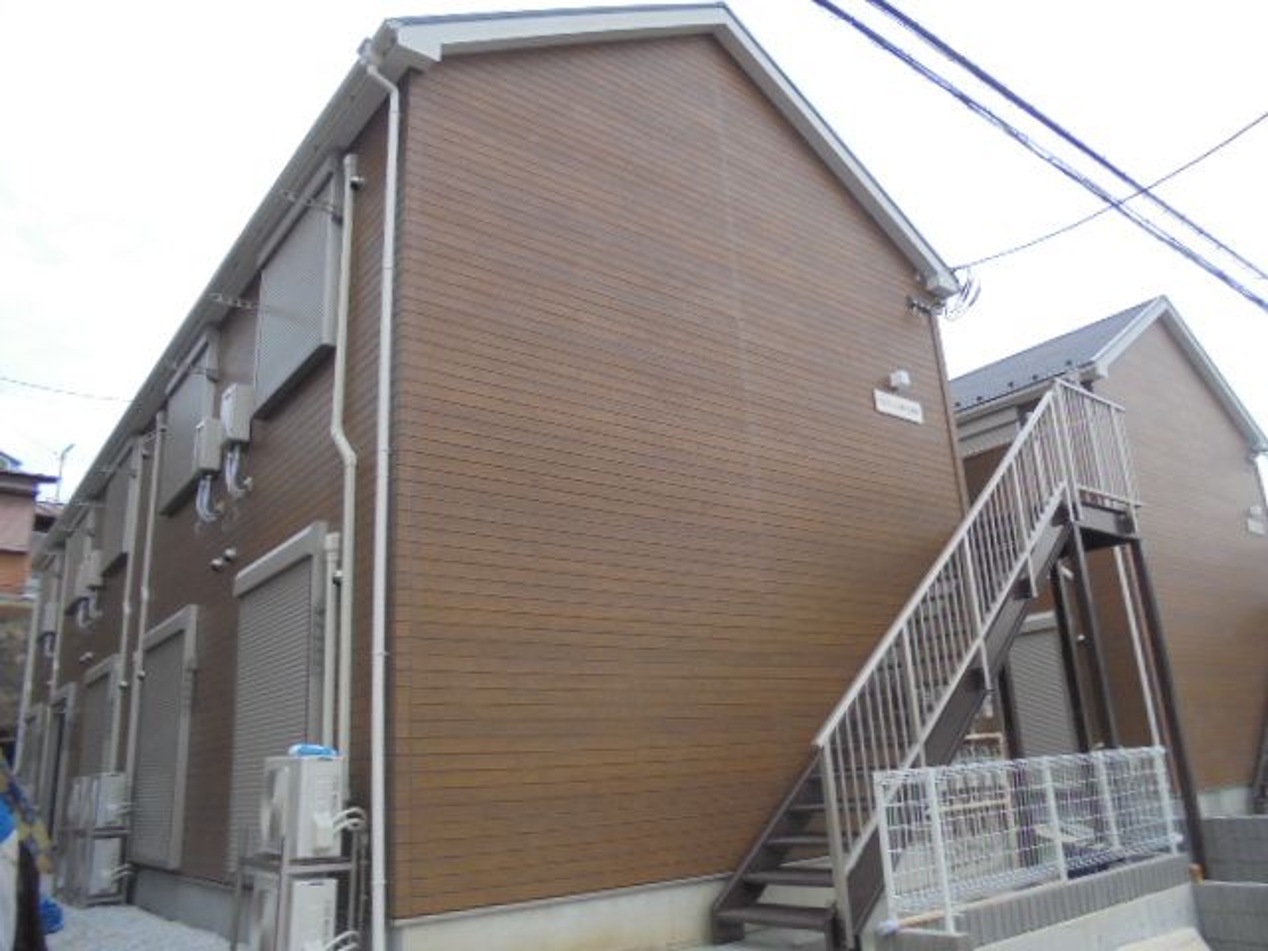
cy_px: 476
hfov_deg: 67.3
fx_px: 952
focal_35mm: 26
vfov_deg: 53.1
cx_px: 634
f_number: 3.5
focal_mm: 4.6
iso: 100
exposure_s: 1/50
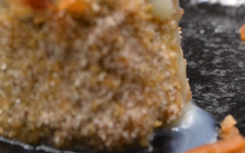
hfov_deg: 13.9
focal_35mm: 150
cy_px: -38
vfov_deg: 8.6
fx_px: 1001
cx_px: 100
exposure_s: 1/50
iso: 3200
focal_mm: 34
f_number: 7.1
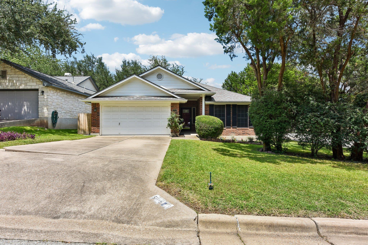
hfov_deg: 86.9
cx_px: 184
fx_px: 194
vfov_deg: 64.5
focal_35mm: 19
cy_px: 122
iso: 100
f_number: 8
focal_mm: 19
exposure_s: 1/320
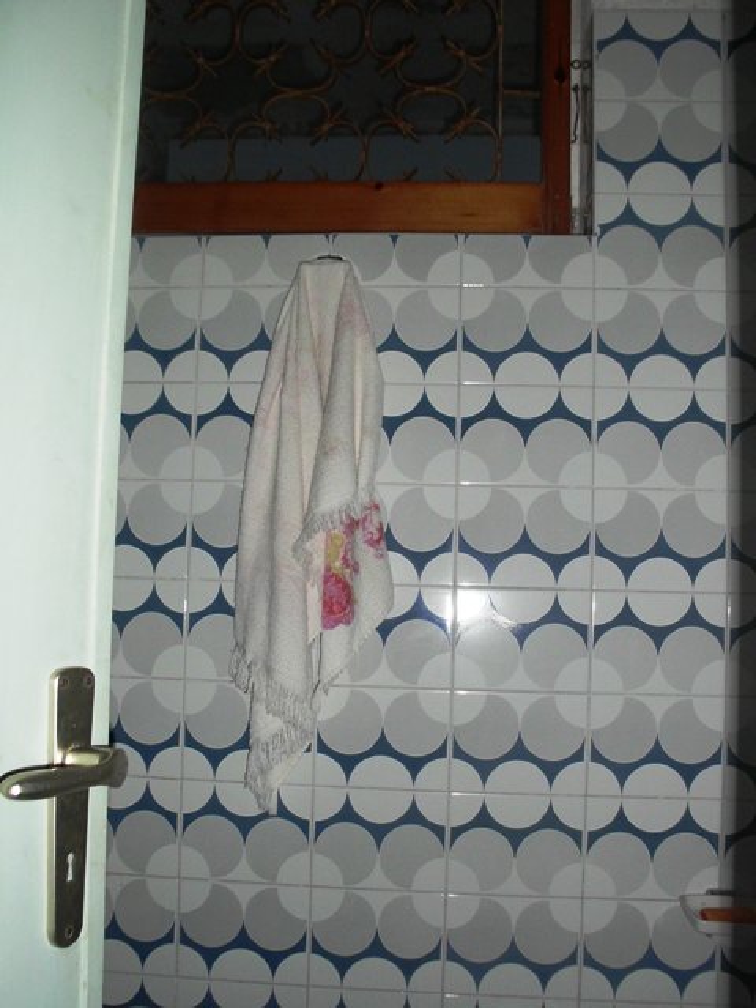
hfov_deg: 39.7
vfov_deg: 51.4
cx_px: 378
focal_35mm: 36
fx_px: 1048
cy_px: 504
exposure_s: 1/60
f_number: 2.9
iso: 100
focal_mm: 6.3
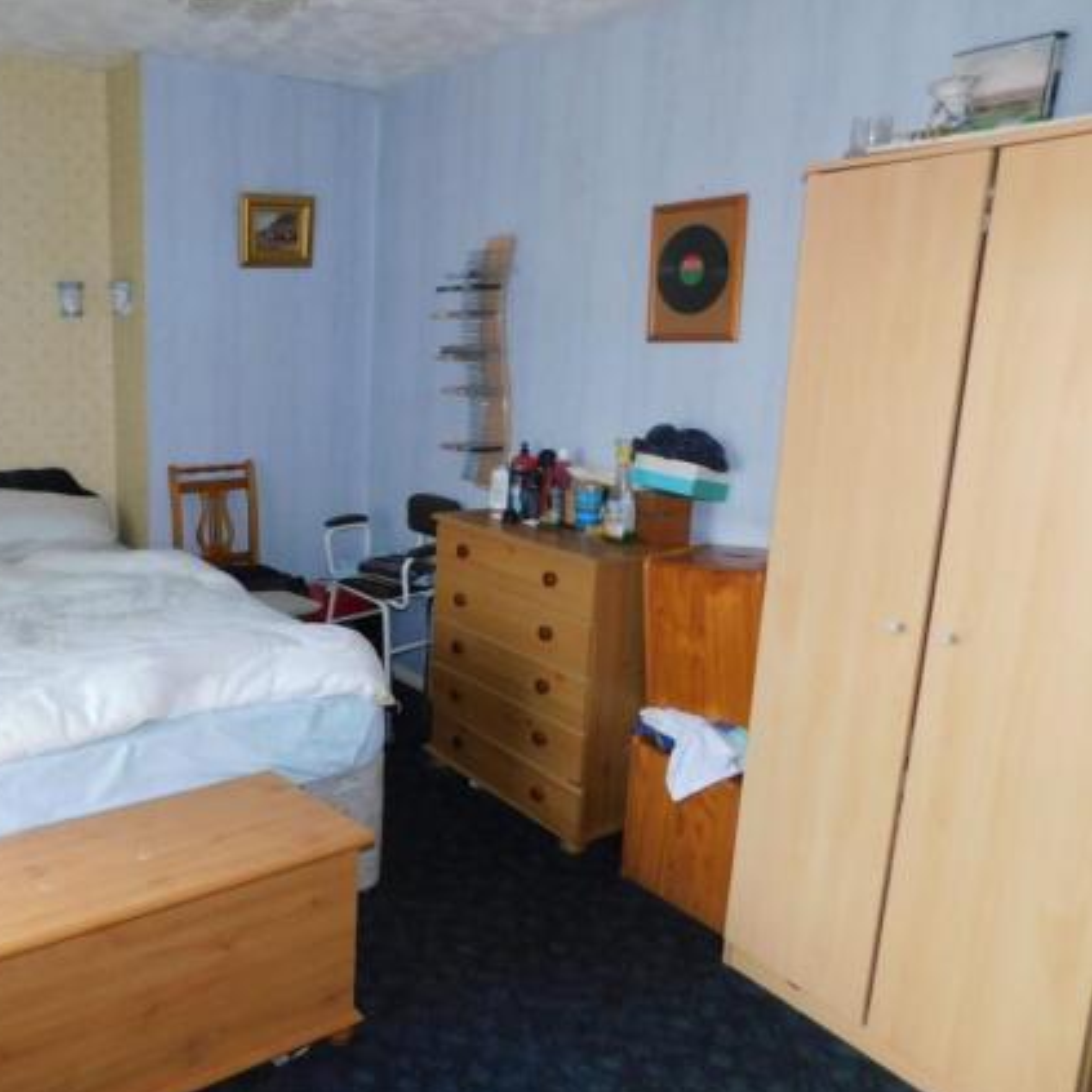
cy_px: 556
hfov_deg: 55.8
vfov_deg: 57.3
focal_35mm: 28
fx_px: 999
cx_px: 342
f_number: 3
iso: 200
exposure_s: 1/30
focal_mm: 4
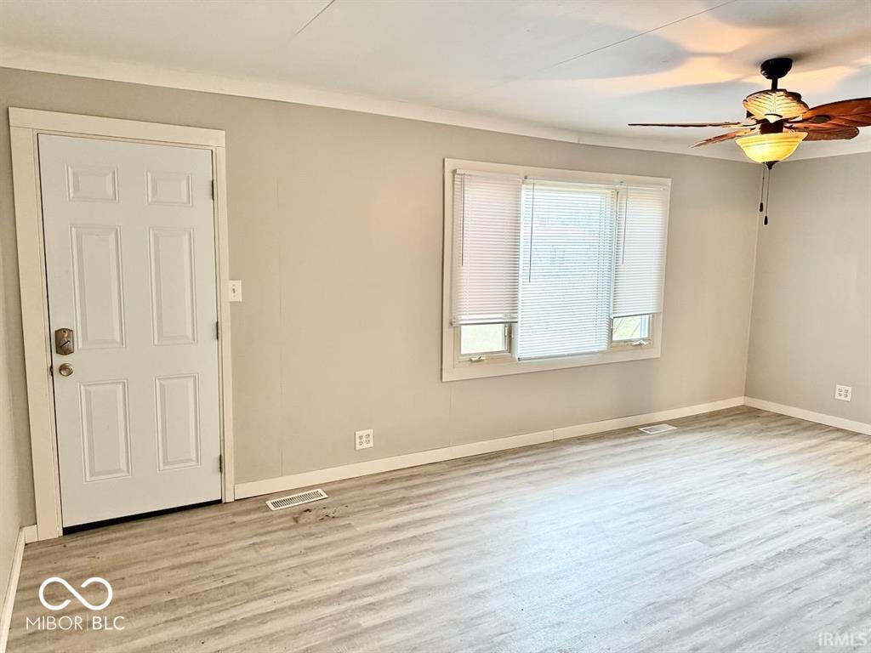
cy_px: 326
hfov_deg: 71.6
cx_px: 436
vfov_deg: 56.8
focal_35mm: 24
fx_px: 604
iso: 320
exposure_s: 1/60
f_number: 1.78
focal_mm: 6.76
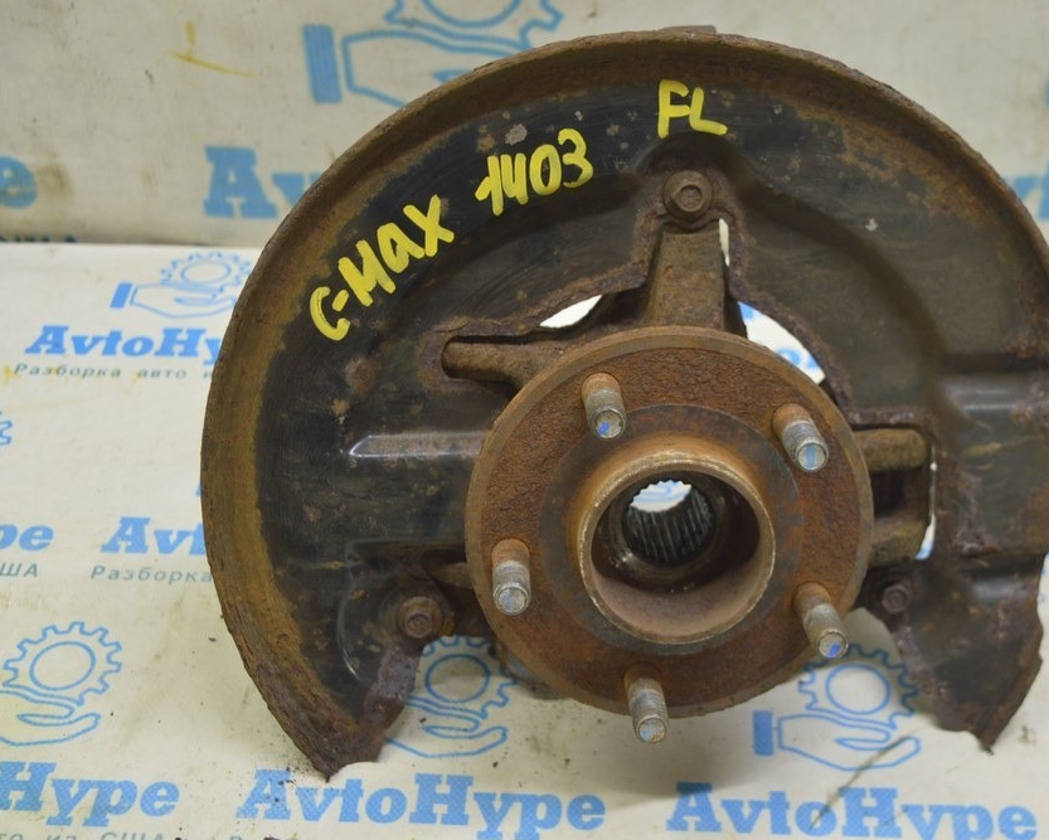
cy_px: 414
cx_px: 592
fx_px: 1664
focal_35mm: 54
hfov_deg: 34.9
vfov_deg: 28.3
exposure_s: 1/20
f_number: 5.6
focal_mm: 31
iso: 400
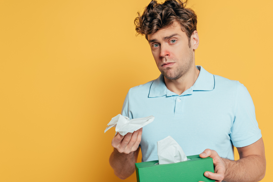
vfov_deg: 27.0
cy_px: 91
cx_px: 136
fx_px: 379
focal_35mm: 50
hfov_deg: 39.6
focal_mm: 50
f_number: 5
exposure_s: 1/160
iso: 100
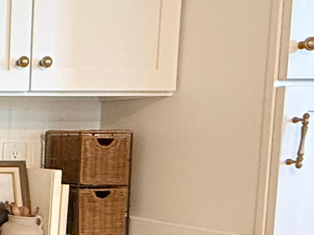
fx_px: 616
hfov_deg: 19.3
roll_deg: +0.1
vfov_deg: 21.3
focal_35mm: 68
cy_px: 197
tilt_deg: -5.0
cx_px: -286
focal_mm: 2.22
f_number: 2.2
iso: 320
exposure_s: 1/60
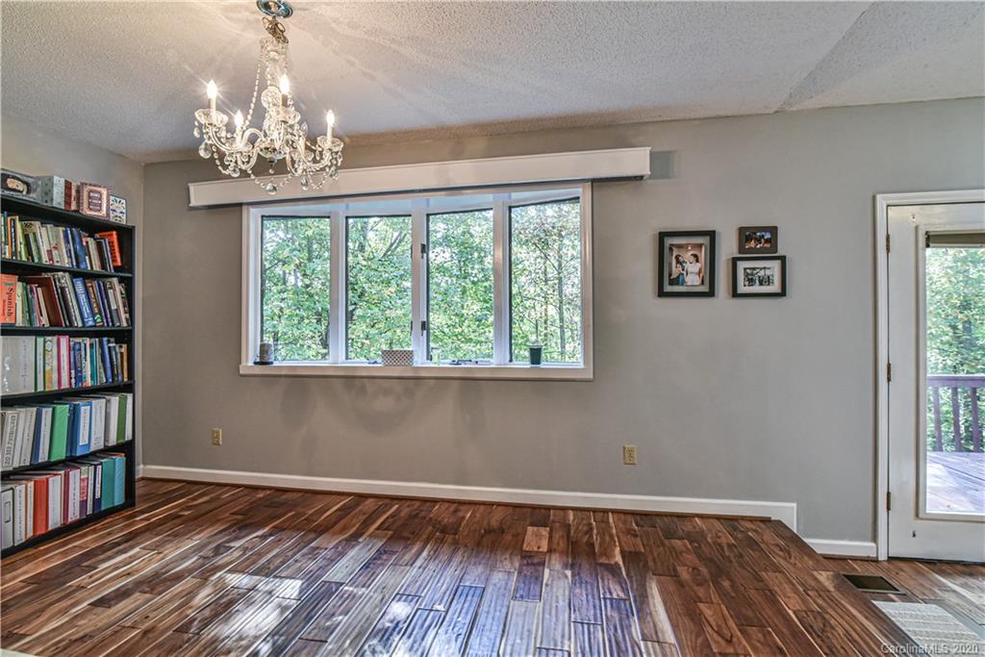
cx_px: 492
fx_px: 438
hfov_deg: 96.7
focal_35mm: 16
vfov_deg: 73.8
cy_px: 328
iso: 1600
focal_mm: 16
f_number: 6.3
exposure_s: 1/160
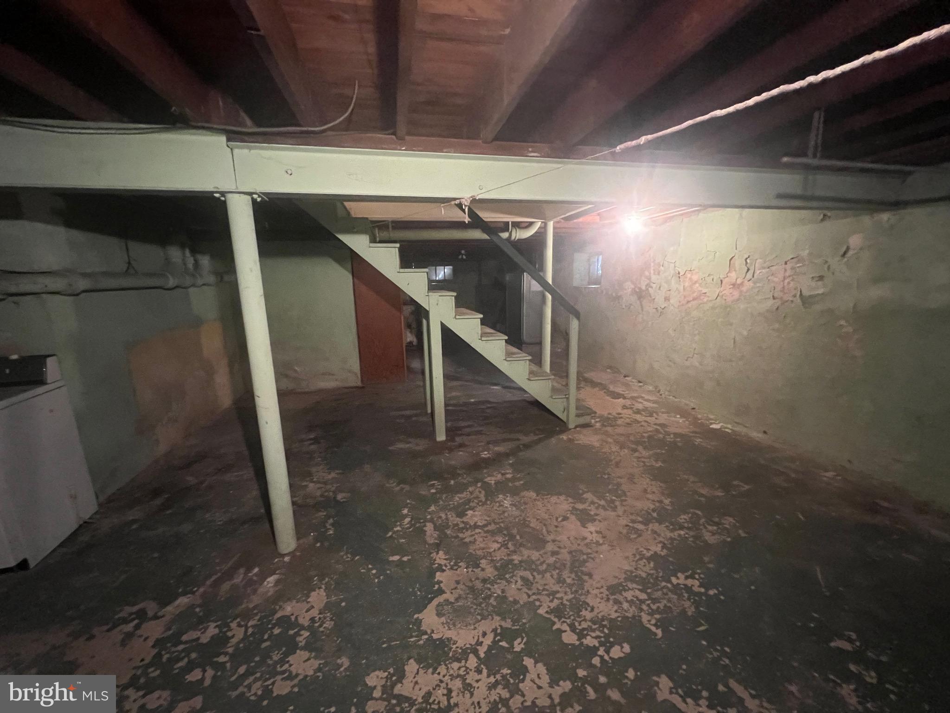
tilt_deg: -10.5
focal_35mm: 13
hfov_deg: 106.2
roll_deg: +1.9
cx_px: 475
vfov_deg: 89.9
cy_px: 356
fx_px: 357
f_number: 1.8
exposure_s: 1/30
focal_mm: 1.57
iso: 1000
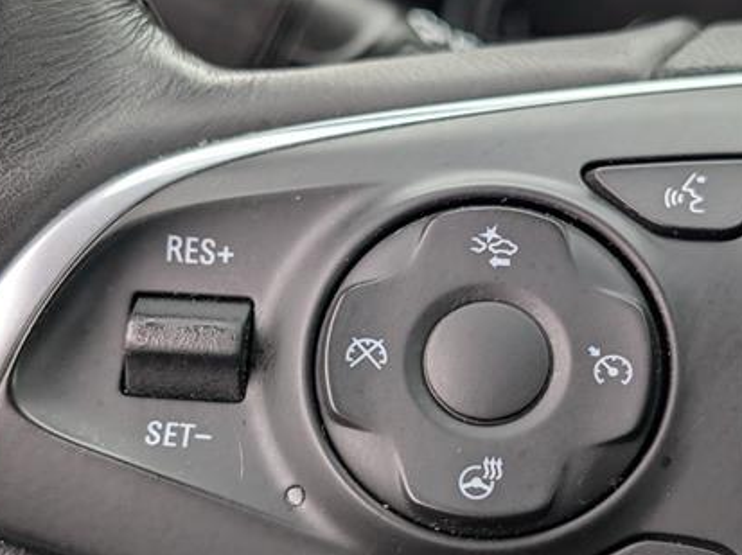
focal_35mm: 76
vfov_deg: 19.3
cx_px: 435
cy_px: 384
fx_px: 1628
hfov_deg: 25.6
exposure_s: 1/286
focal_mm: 6.9
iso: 48
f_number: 1.68
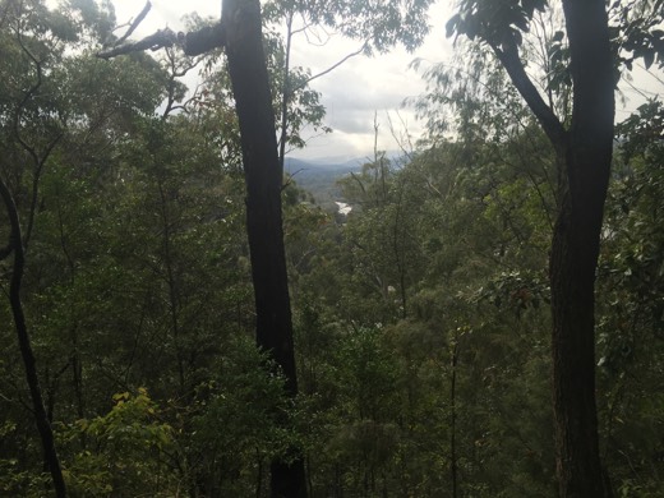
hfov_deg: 61.7
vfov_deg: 48.2
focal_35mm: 29
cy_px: 249
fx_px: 556
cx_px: 332
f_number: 2.2
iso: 32
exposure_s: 1/694
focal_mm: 4.15
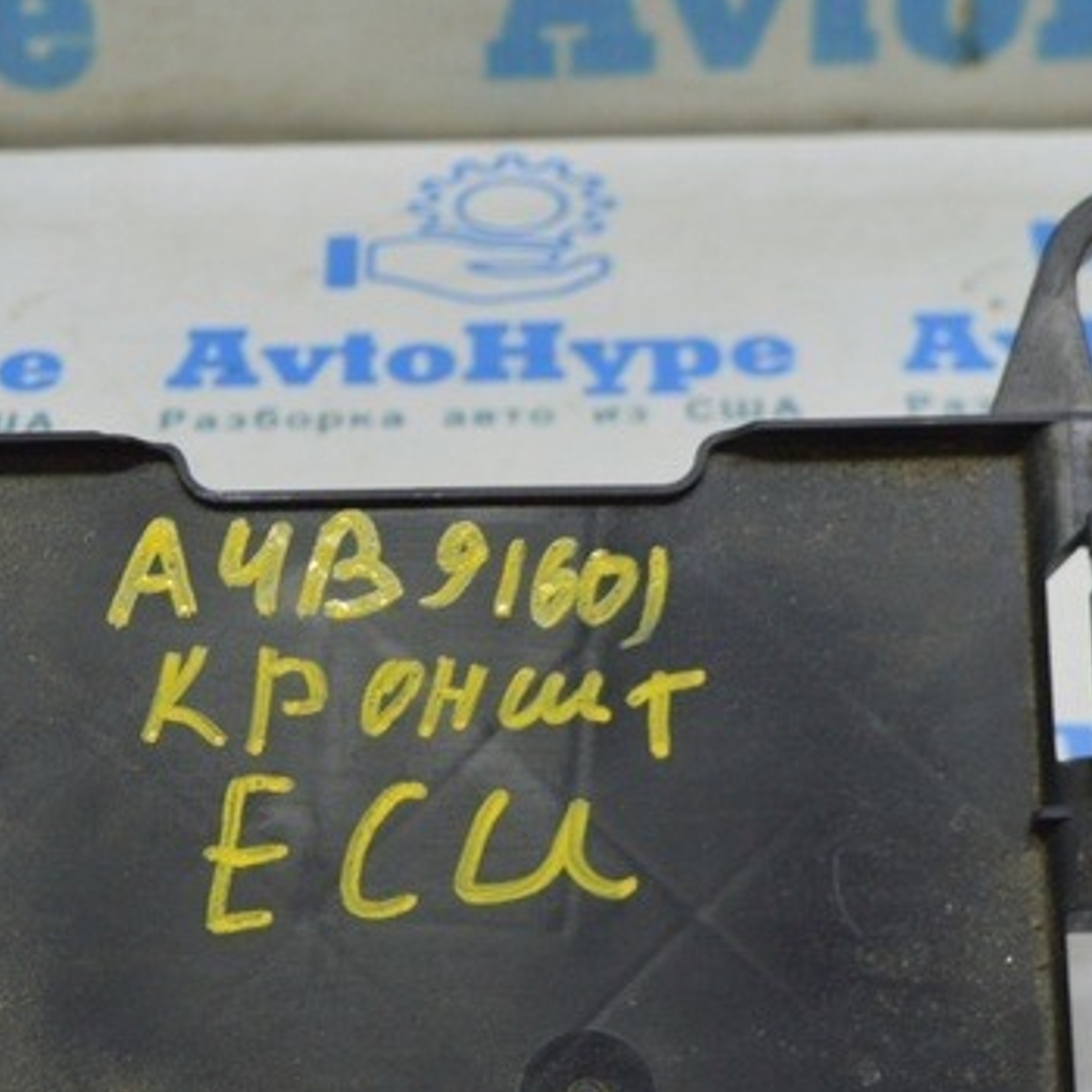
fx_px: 3462
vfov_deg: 17.6
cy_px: 1047
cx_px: 474
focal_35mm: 97
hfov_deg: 17.9
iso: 400
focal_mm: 26
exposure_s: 1/40
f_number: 5.6
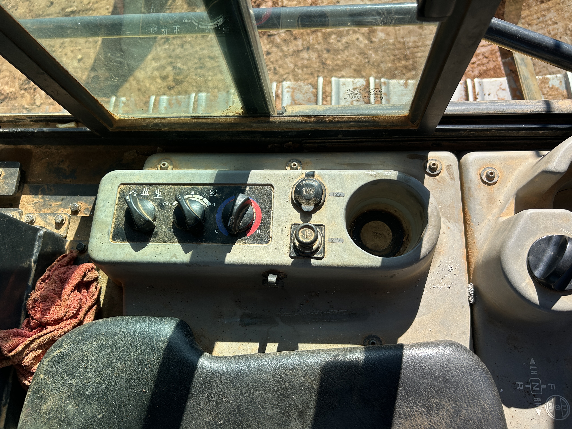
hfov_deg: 67.3
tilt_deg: -71.5
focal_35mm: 26
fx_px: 430
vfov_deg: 53.1
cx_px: 286
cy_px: 214
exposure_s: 1/1698
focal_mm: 5.7
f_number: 1.5
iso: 50
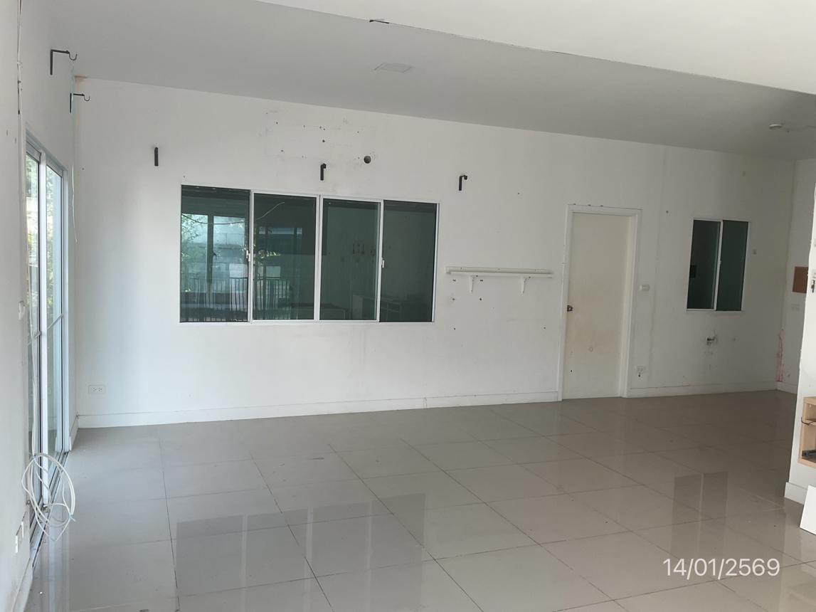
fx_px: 684
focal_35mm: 29
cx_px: 408
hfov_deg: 61.7
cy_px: 306
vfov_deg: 48.2
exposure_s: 1/100
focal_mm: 3
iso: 16
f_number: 1.8
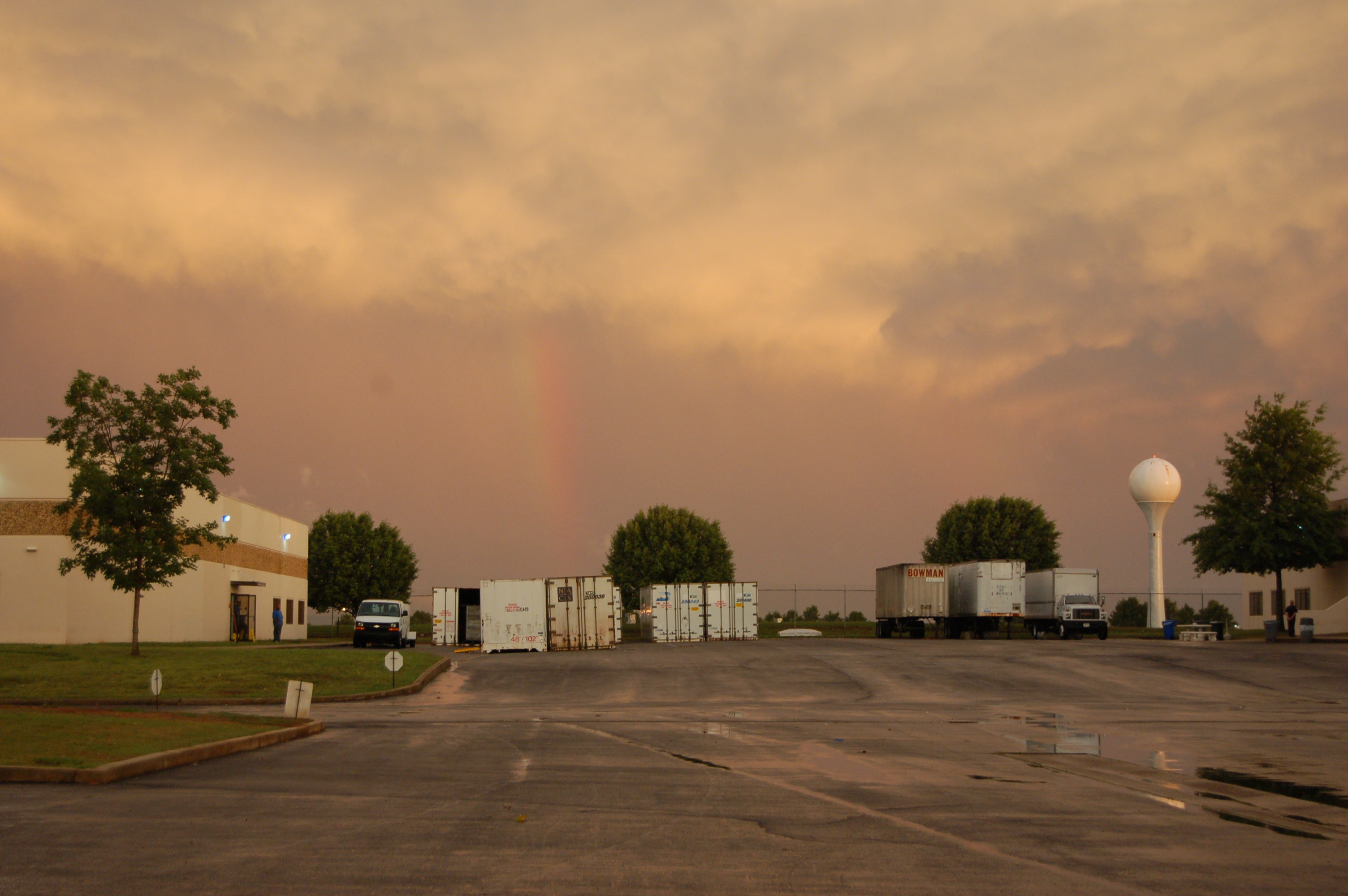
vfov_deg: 21.5
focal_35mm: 63
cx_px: 674
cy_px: 448
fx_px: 2357
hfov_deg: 31.9
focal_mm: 42
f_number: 5.3
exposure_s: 1/60
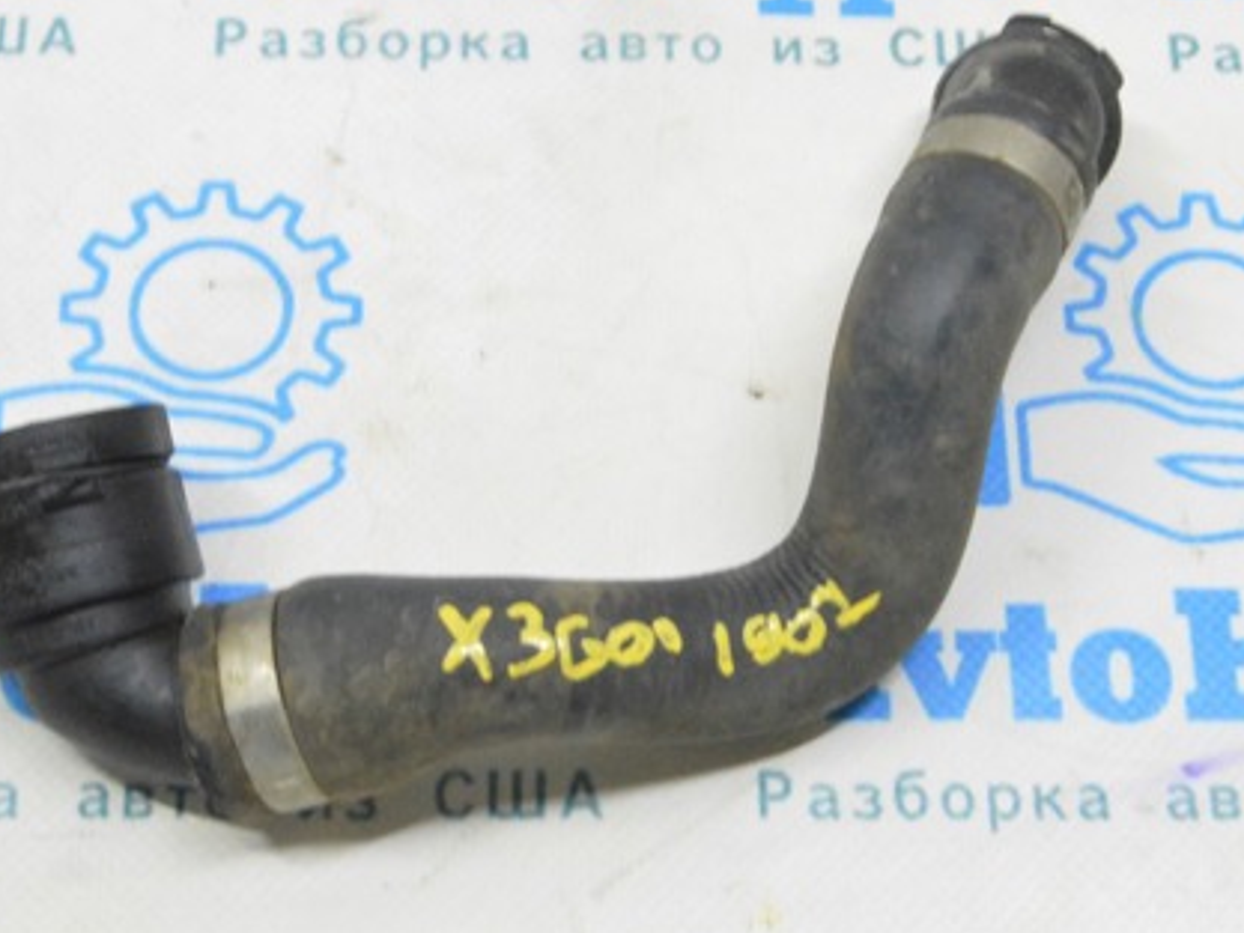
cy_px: 365
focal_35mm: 84
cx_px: 626
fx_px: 3020
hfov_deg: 23.3
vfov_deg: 17.6
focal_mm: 38
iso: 6400
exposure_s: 1/15
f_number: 20
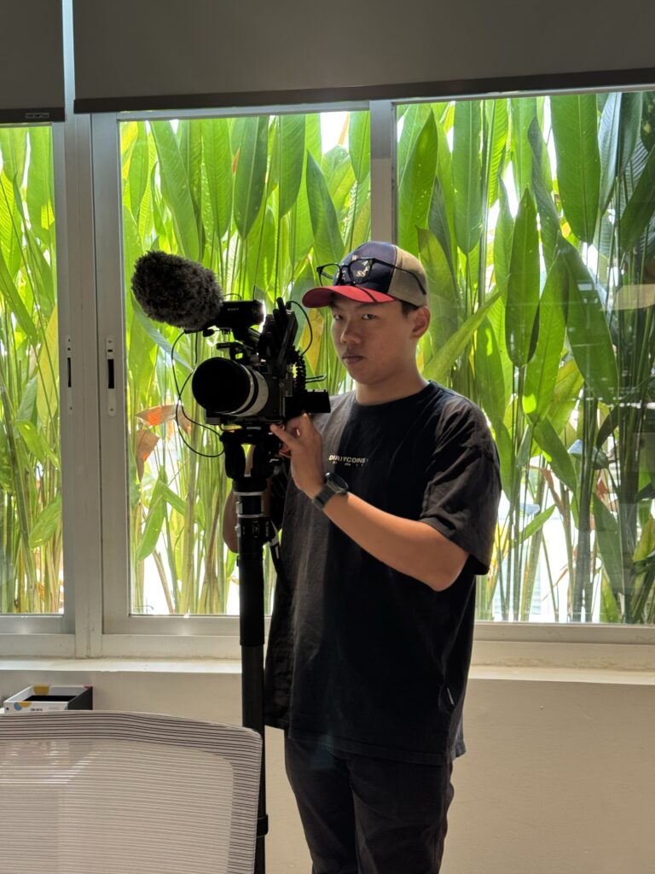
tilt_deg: -1.1
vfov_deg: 39.7
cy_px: 437
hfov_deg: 30.3
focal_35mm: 48
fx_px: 1211
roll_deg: +0.8
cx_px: 328
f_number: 1.78
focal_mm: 6.76
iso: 100
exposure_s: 1/81
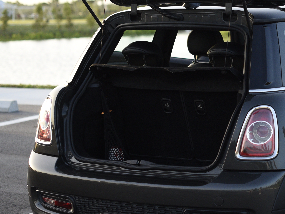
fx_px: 914
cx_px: 295
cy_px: 78
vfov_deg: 13.3
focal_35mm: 111
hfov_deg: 17.3
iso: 1000
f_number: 2.8
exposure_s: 1/3200
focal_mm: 50
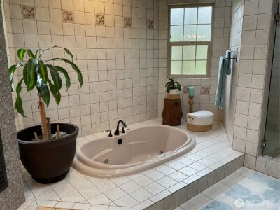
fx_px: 235
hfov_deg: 61.7
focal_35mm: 29
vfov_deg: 48.2
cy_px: 105
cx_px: 140
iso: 64
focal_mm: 3
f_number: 1.8
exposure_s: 1/60
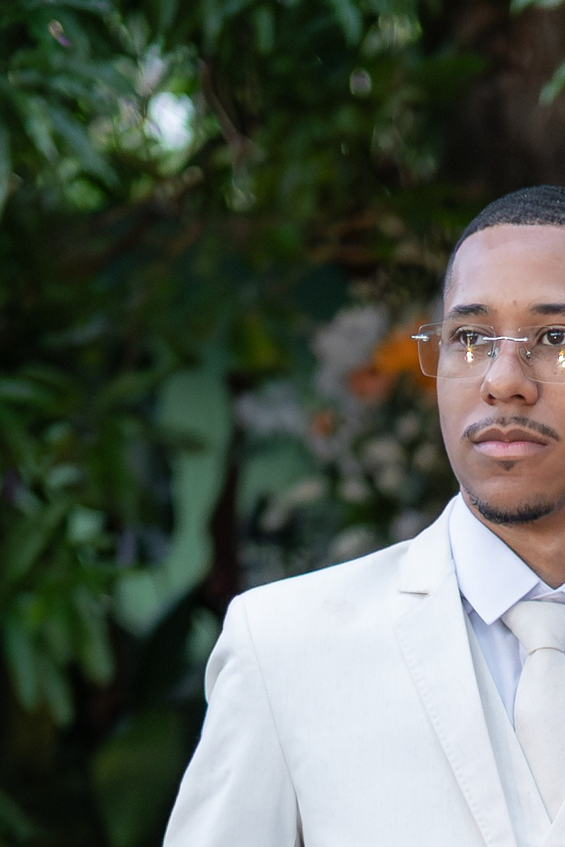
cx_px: 644
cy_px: 1026
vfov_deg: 13.2
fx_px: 3553
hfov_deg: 9.0
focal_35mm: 151
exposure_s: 1/400
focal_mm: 35
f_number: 1.4
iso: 2500
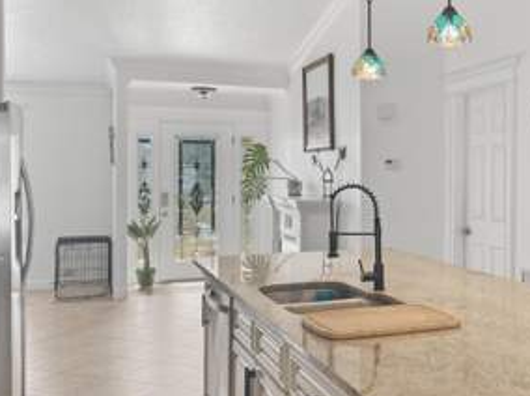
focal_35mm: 44
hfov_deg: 41.8
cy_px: 214
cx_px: 392
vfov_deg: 32.8
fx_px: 673
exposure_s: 1/120
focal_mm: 4.2
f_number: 1.8
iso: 100
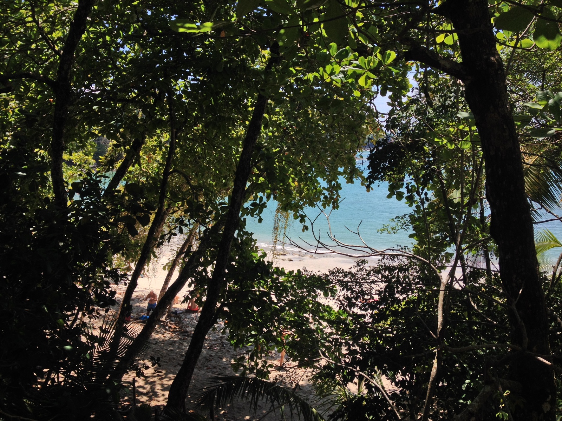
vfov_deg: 40.7
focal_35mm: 35
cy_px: 210
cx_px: 281
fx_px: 568
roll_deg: +1.6
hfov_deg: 52.6
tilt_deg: -11.3
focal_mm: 4.28
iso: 50
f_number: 2.4
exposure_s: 1/1672
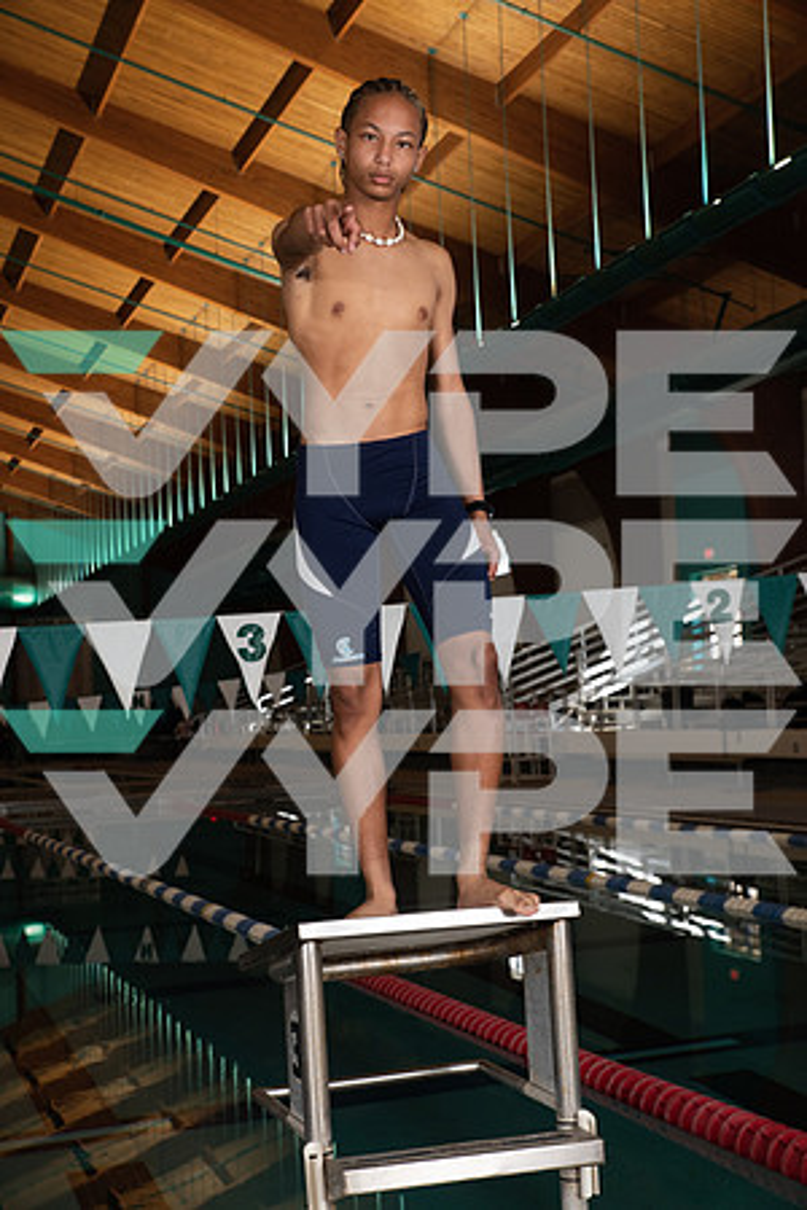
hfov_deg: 26.0
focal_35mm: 52
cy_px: 605
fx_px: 1748
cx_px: 404
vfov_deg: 38.2
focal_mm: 52
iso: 800
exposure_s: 1/250
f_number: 7.1
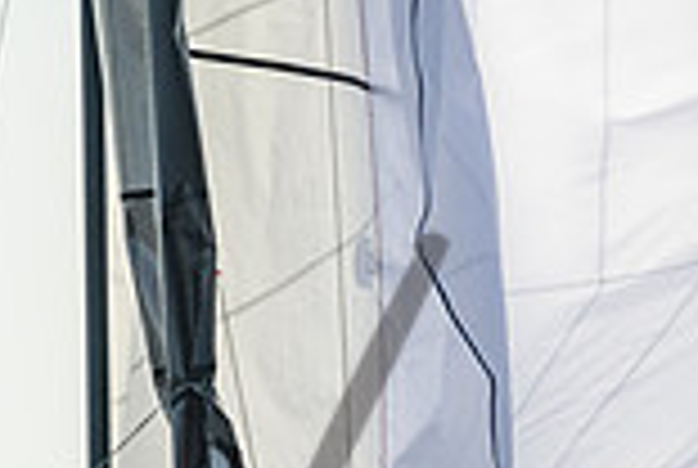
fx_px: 16842
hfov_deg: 2.4
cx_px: 541
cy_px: 828
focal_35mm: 867
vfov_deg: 1.6
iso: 320
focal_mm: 200
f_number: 6.3
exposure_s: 1/2000
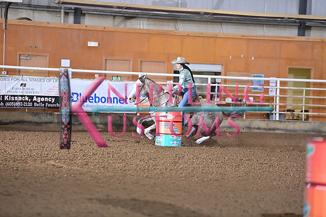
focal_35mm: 200
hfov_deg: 10.3
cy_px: 108
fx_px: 1811
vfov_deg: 6.9
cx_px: 163
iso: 1250
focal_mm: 200
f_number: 3.2
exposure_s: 1/250
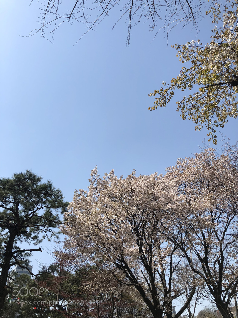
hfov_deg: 49.7
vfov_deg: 63.4
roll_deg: +5.0
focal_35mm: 28
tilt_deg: +40.6
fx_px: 257
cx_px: 119
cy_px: 159
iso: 25
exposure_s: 1/2825
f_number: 1.8
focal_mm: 4
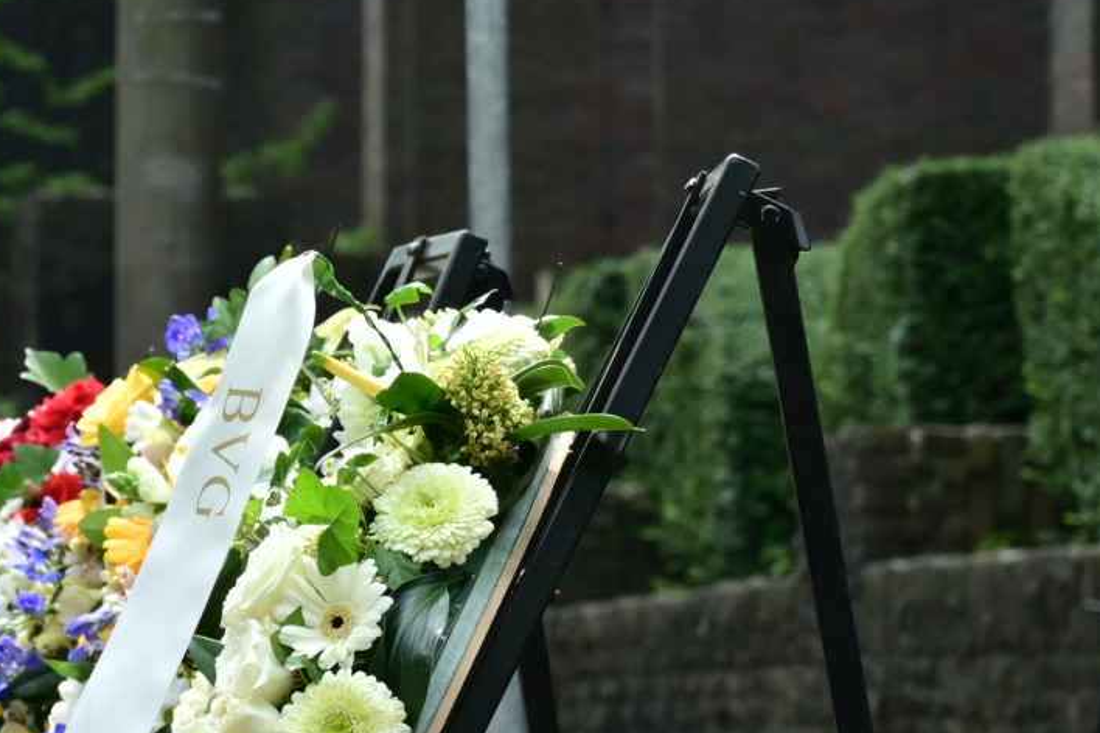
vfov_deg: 4.1
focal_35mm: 338
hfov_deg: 5.7
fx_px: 10327
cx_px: -2085
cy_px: 351
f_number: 5.6
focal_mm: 58
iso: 100
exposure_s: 1/250
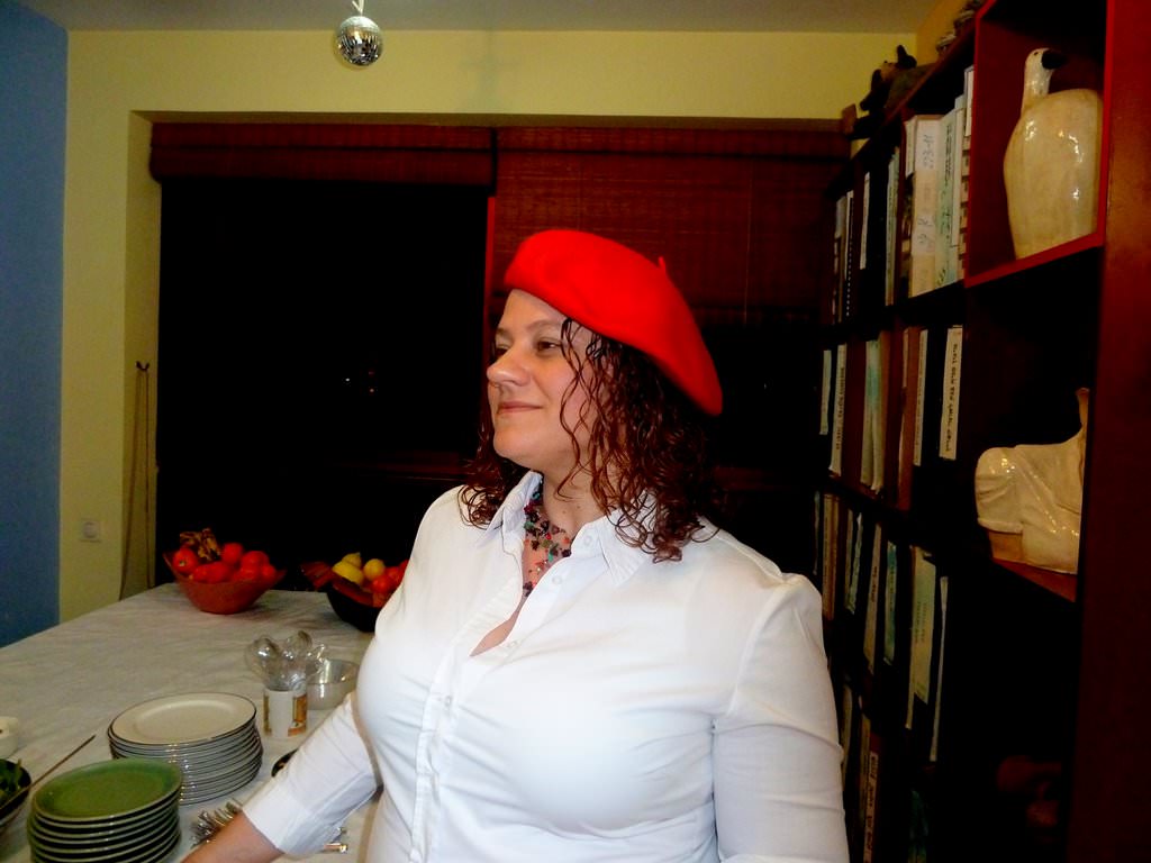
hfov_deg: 69.4
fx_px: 831
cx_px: 576
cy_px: 432
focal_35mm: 25
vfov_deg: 54.9
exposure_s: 1/30
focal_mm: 4.1
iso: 400
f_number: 3.3
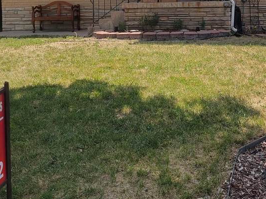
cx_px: 179
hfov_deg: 30.9
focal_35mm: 62
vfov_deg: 22.5
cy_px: -10
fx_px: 477
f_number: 1.8
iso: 40
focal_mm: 5.4
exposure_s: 1/1854
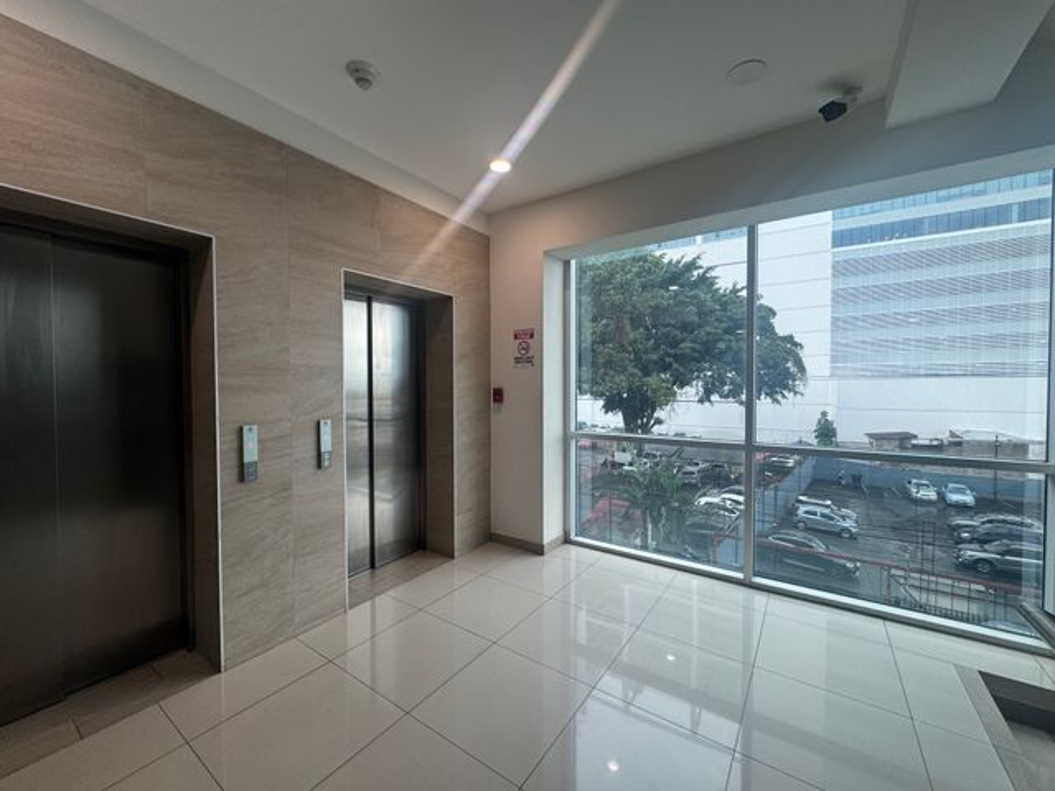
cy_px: 396
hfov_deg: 102.1
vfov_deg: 85.7
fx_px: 427
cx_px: 528
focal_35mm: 14
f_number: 2.2
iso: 64
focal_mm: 2.22
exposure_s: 1/120
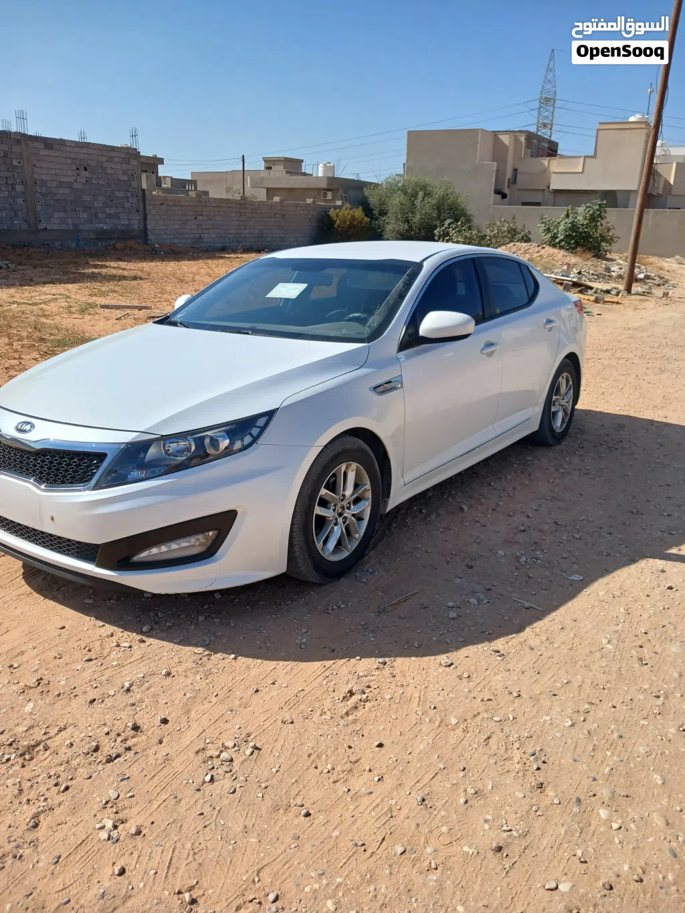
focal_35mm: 27
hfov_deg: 51.4
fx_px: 712
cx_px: 342
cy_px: 456
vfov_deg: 65.3
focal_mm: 4
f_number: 1.8
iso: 20
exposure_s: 1/690
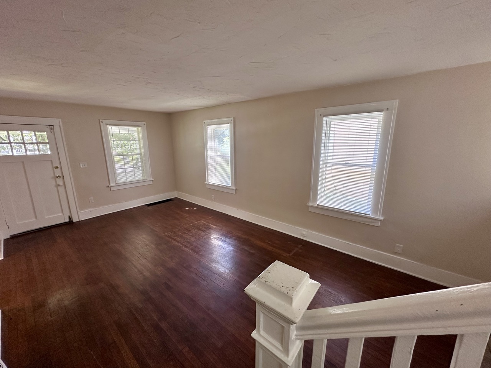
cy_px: 184
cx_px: 246
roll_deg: +0.5
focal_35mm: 14
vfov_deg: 85.7
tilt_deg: -11.5
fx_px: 199
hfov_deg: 102.1
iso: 160
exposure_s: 1/99
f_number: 2.2
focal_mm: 2.22
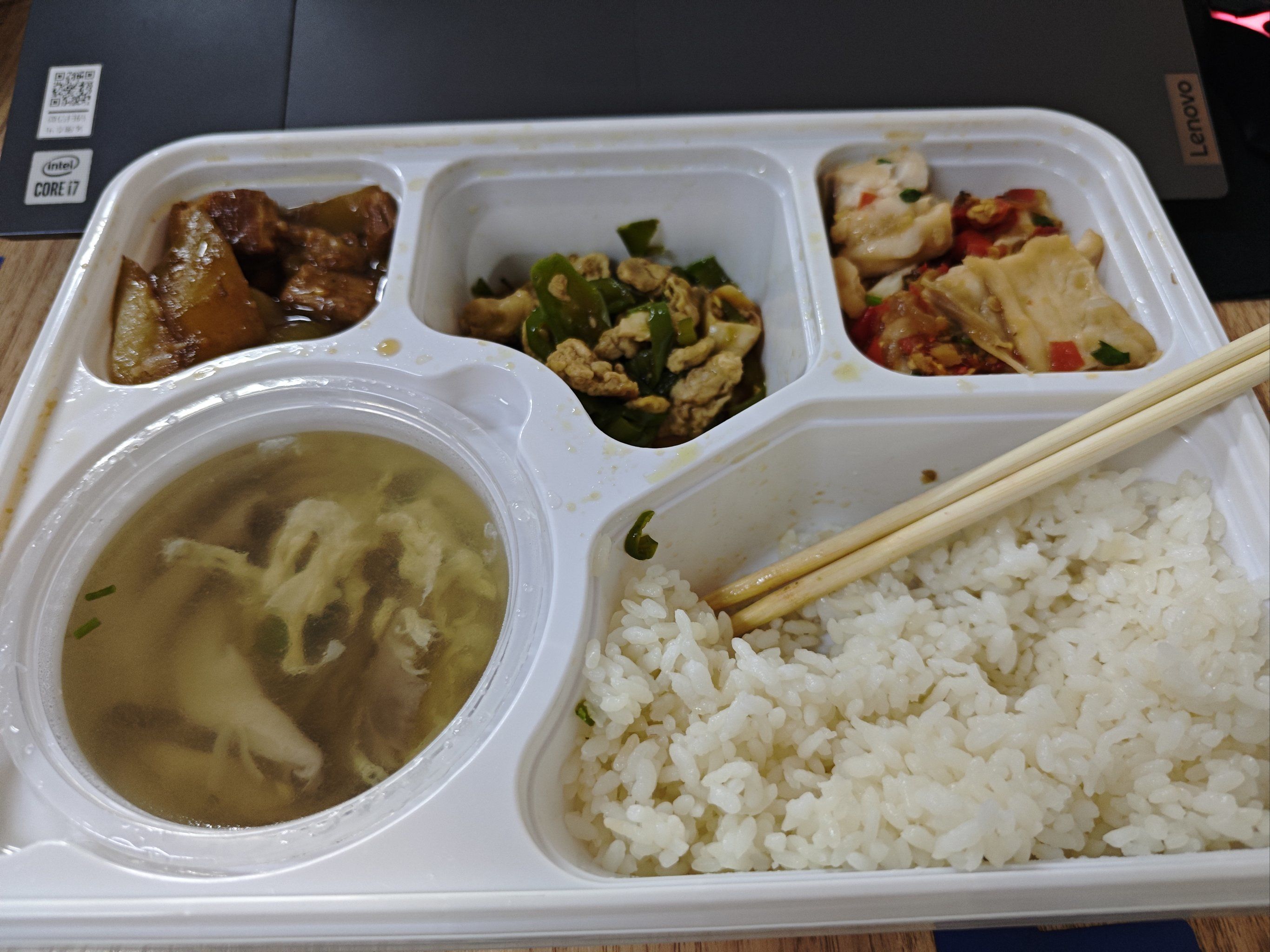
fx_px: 880
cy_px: 476
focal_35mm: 24
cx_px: 635
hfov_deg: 71.6
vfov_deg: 56.8
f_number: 1.6
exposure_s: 1/50
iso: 640
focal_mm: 5.84
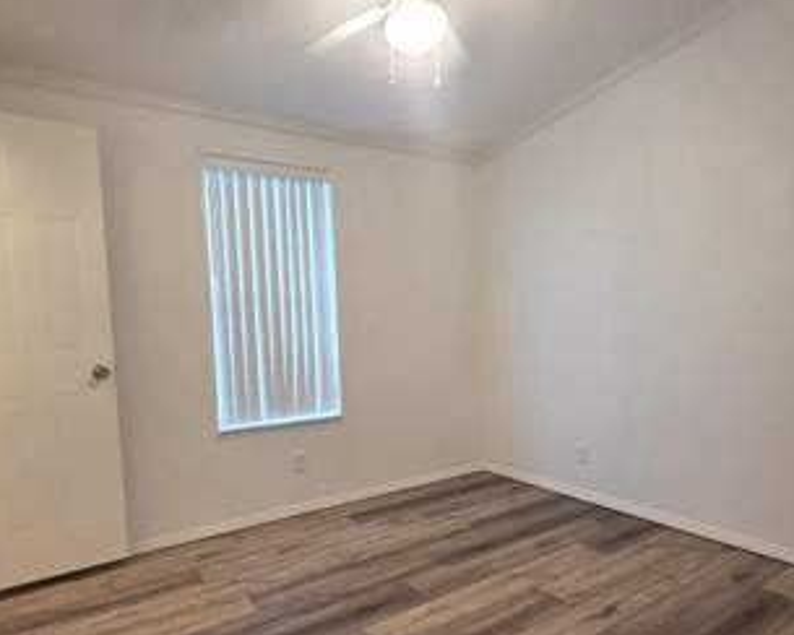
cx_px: 388
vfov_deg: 67.7
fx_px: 470
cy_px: 364
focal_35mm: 20
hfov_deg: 80.4
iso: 400
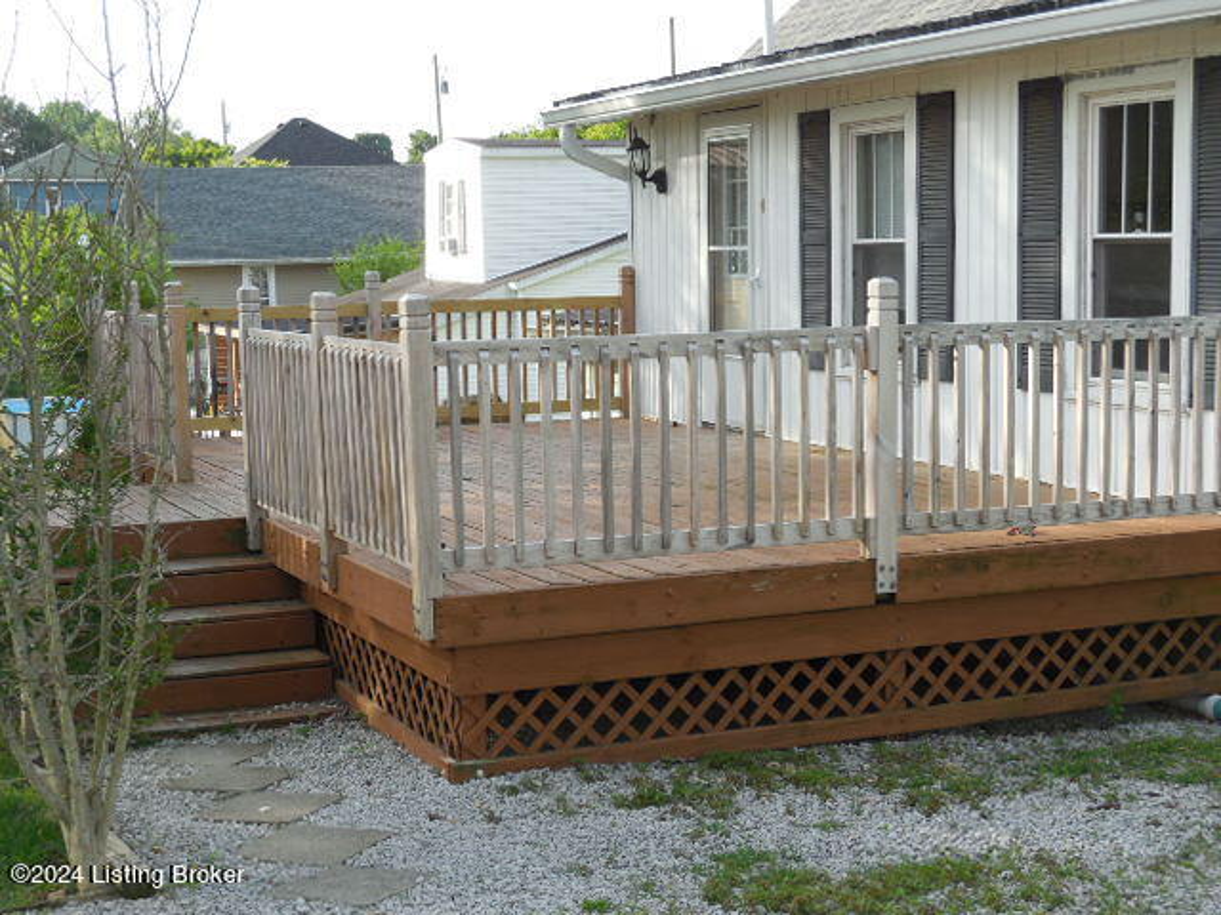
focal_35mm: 66
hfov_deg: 29.4
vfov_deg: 22.3
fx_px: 2328
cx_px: 610
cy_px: 458
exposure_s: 1/250
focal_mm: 10.9
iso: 125
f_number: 4.2
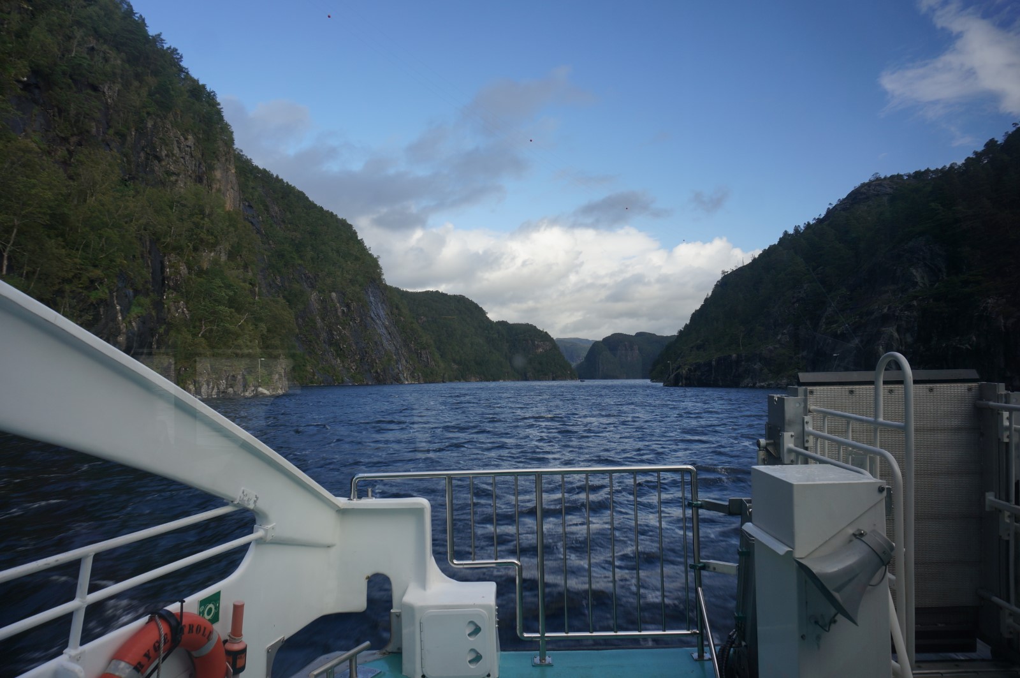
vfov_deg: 53.0
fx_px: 679
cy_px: 339
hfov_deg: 73.8
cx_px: 510
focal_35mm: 24
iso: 100
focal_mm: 16
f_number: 6.3
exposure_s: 1/80
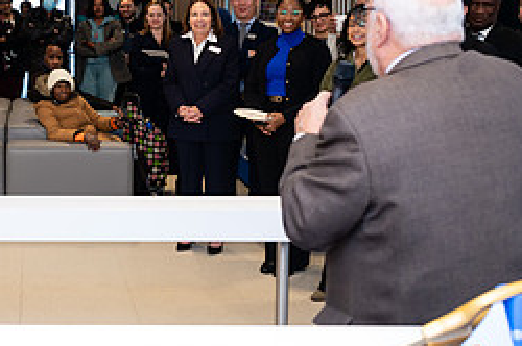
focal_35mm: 60
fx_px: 869
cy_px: 51
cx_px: 15
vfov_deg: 22.1
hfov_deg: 31.2
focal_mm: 25.5
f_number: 3.2
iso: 400
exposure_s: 1/125
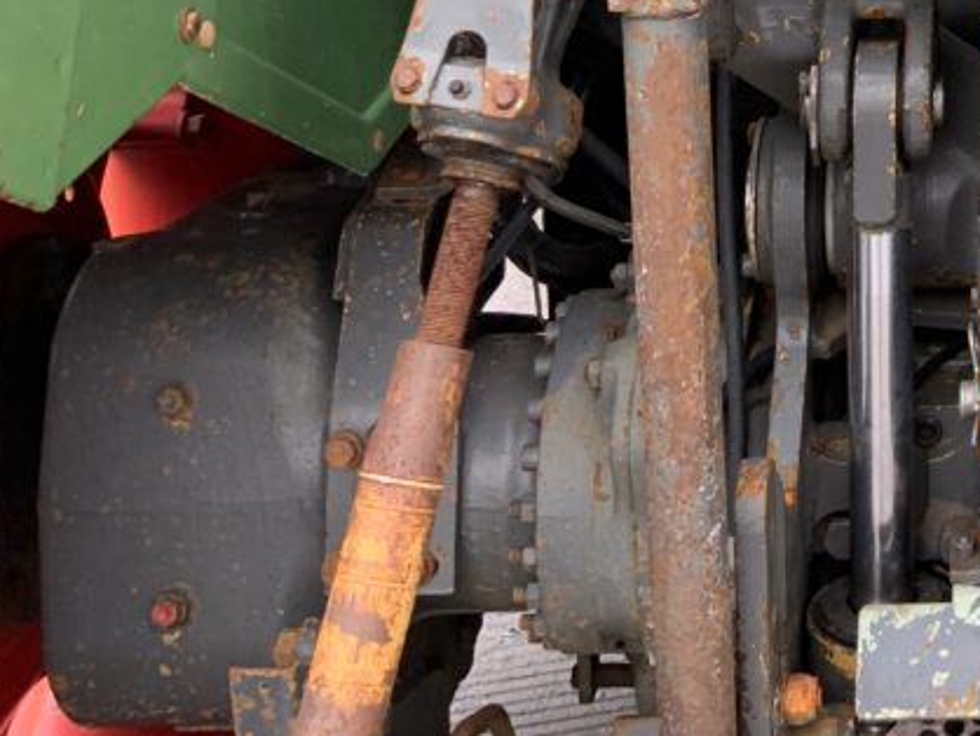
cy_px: -162
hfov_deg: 25.0
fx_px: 2011
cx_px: 1146
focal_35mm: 71
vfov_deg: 19.5
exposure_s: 1/122
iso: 20
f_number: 1.8
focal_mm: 3
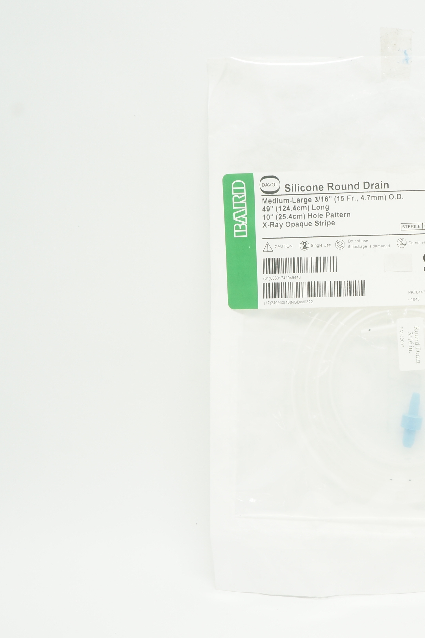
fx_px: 885
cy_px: 317
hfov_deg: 25.8
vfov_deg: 39.6
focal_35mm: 50
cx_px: 409
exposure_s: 1/15
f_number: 11
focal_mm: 22
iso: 400
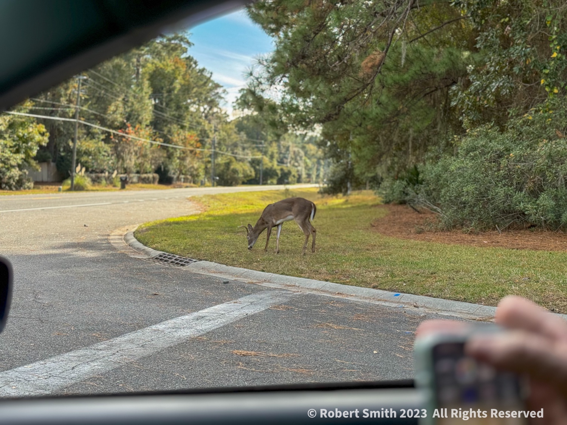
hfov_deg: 39.7
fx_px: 786
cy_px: 212
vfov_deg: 30.3
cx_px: 284
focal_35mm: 48
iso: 64
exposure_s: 1/540
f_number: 1.8
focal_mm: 6.86
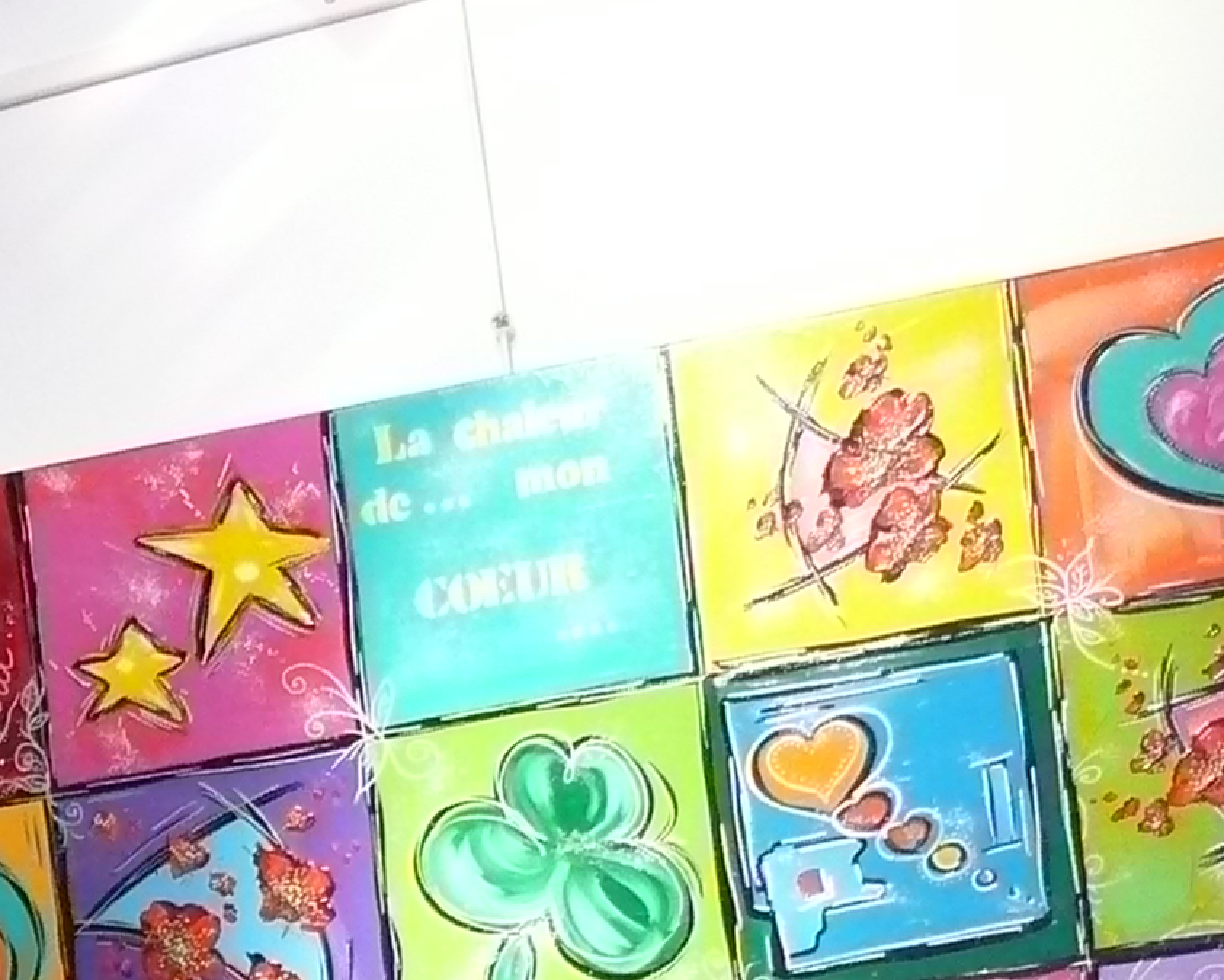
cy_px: 1934
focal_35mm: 148
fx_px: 5363
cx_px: -555
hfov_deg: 12.4
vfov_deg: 9.7
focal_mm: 7.4
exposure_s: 1/50
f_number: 2.8
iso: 400
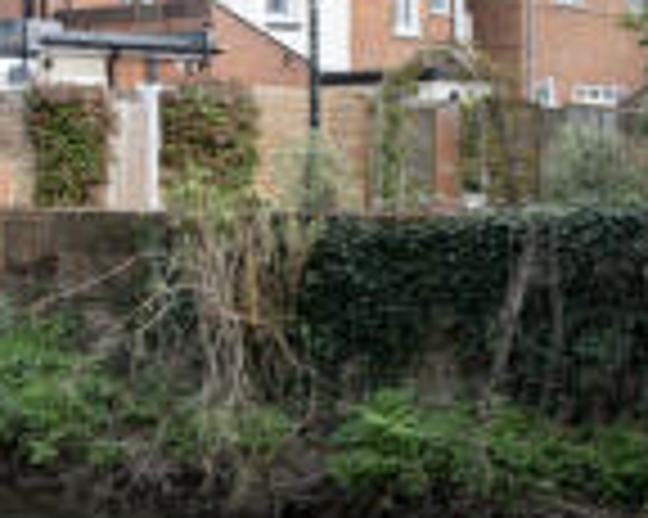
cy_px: 214
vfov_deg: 16.5
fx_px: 1782
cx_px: -22
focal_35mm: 93
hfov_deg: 19.9
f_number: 9
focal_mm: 30
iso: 200
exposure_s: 1/100
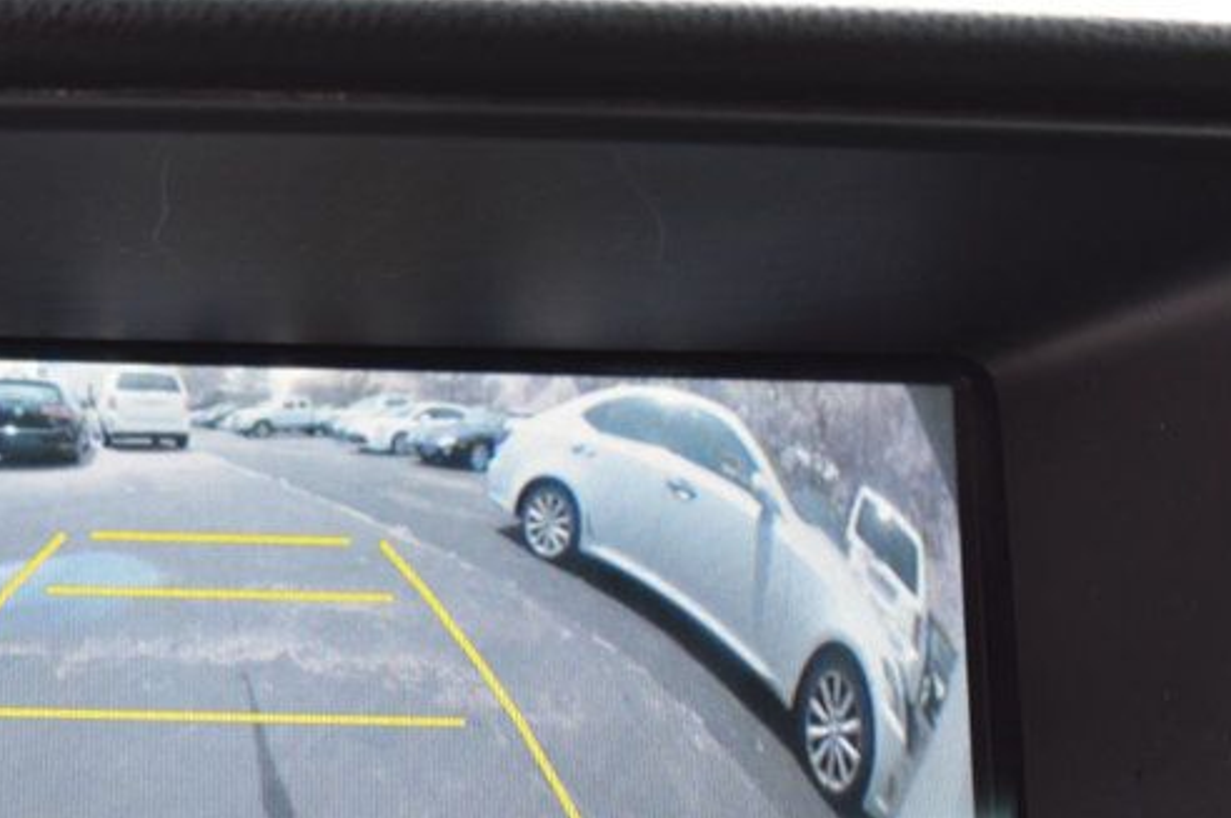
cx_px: 260
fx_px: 5124
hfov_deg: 13.6
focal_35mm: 150
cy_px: 713
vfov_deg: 9.1
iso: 400
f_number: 7.1
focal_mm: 48
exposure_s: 1/30
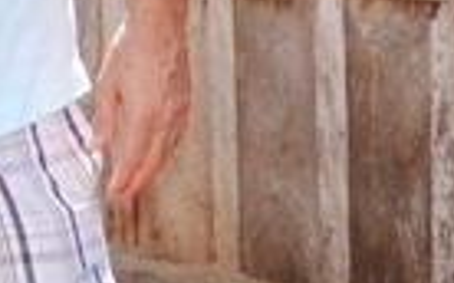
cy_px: -316
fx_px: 2250
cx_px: -296
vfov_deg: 6.9
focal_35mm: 182
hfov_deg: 10.9
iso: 100
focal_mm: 6.5
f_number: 3.1
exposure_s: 1/400
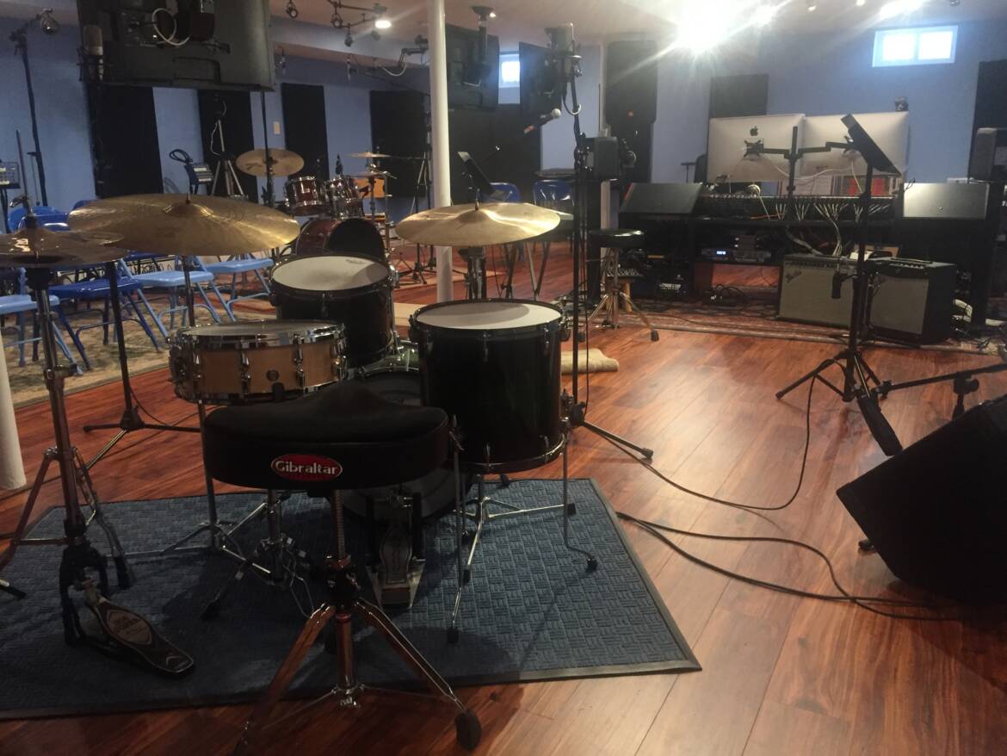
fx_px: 844
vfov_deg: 48.2
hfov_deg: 61.6
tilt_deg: -15.5
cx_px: 504
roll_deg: -0.3
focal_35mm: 29
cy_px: 378
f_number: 2.2
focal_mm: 4.15
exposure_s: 1/30
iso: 200
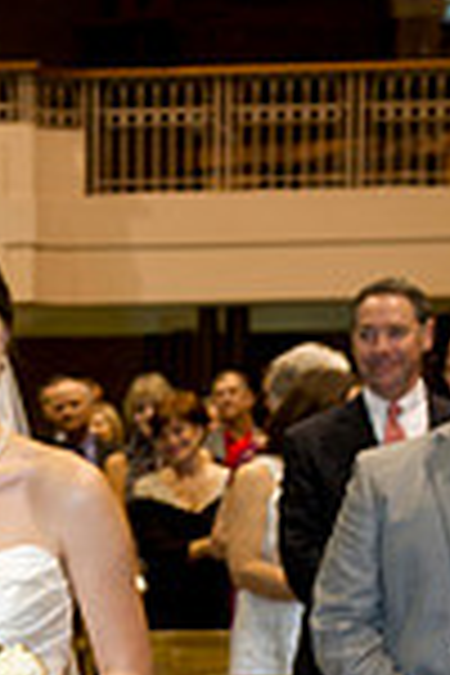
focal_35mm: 144
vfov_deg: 13.9
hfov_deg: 9.3
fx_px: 2700
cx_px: -191
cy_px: 742
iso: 1250
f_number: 4
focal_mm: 48
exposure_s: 1/60
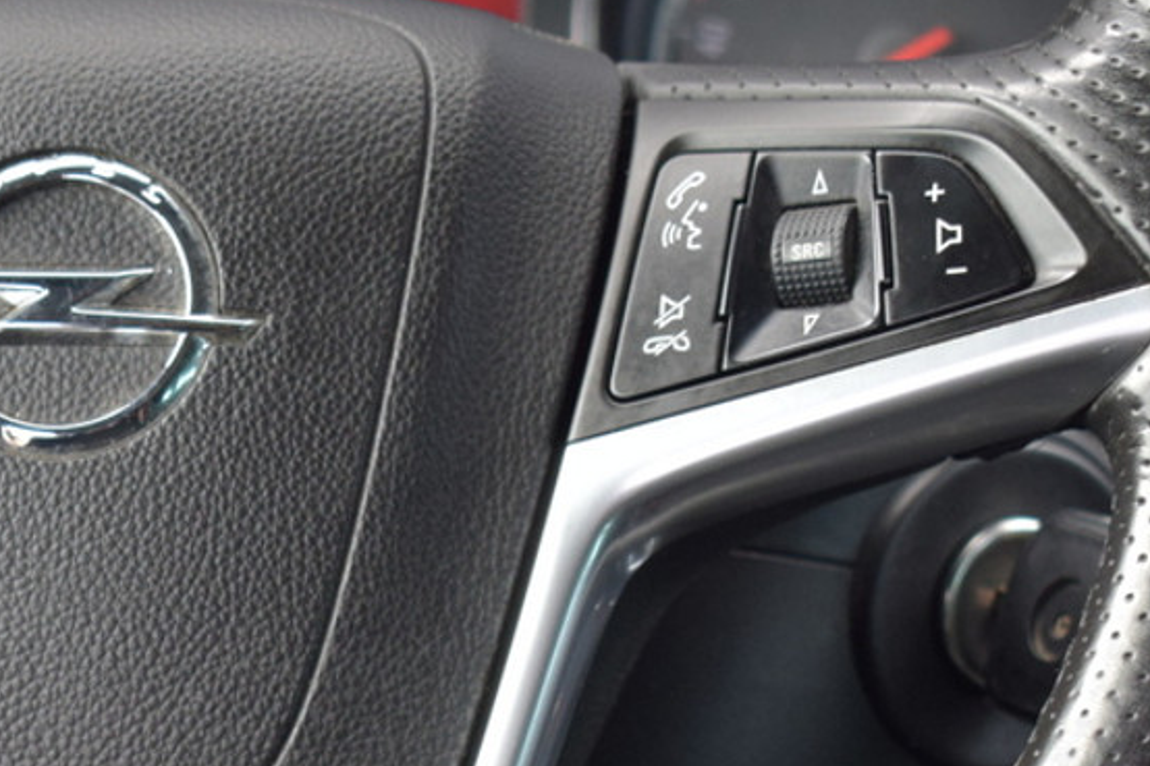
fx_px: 5812
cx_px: 81
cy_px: 726
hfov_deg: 11.2
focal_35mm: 182
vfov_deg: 7.5
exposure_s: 1/60
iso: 640
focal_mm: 48
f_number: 5.3
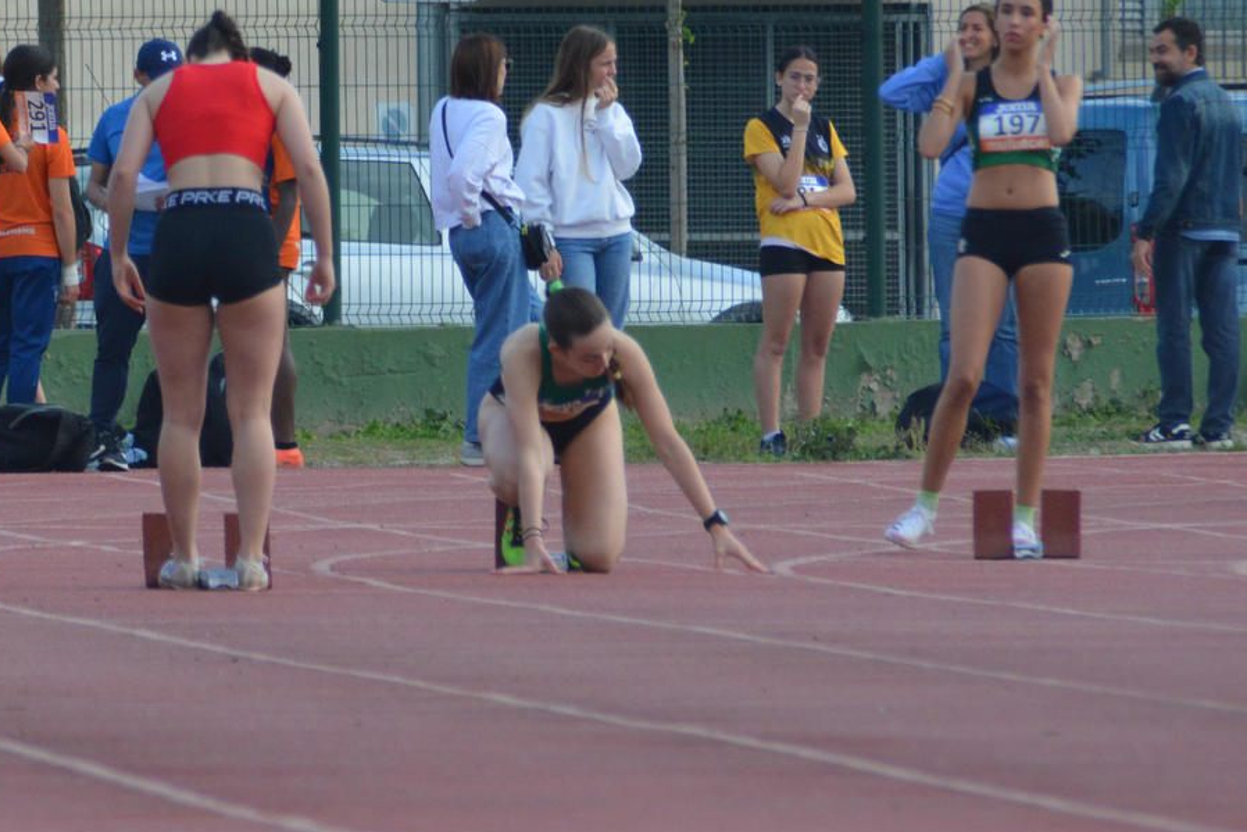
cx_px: 272
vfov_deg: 2.0
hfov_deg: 3.0
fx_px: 23695
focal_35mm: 684
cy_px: 167
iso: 720
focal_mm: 200
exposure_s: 1/1000
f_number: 6.3
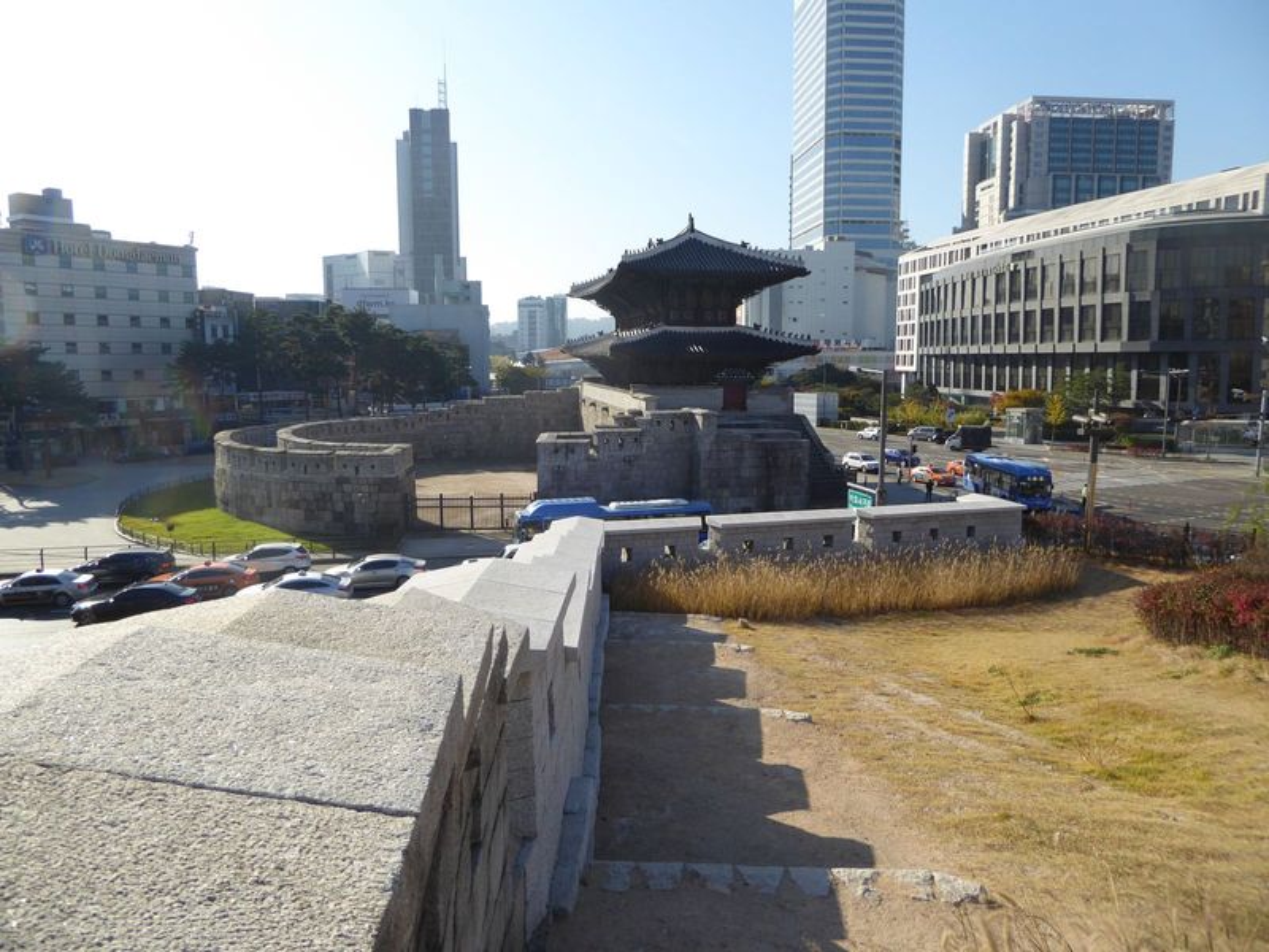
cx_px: 634
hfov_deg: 71.6
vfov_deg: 56.8
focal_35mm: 24
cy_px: 476
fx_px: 880
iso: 80
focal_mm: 4.3
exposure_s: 1/640
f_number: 3.3
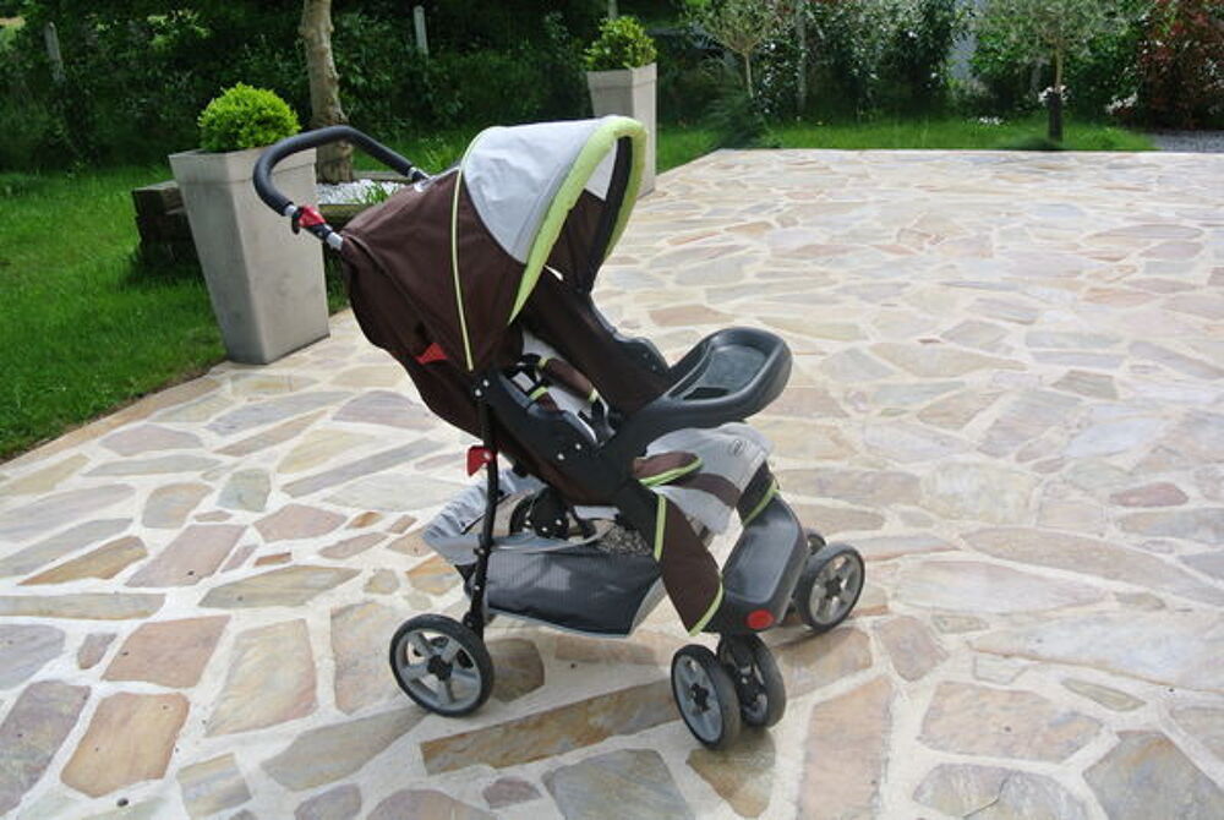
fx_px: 1056
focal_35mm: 31
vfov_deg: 42.5
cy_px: 410
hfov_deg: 60.2
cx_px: 612
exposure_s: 1/640
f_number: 4.5
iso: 100
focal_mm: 11.8
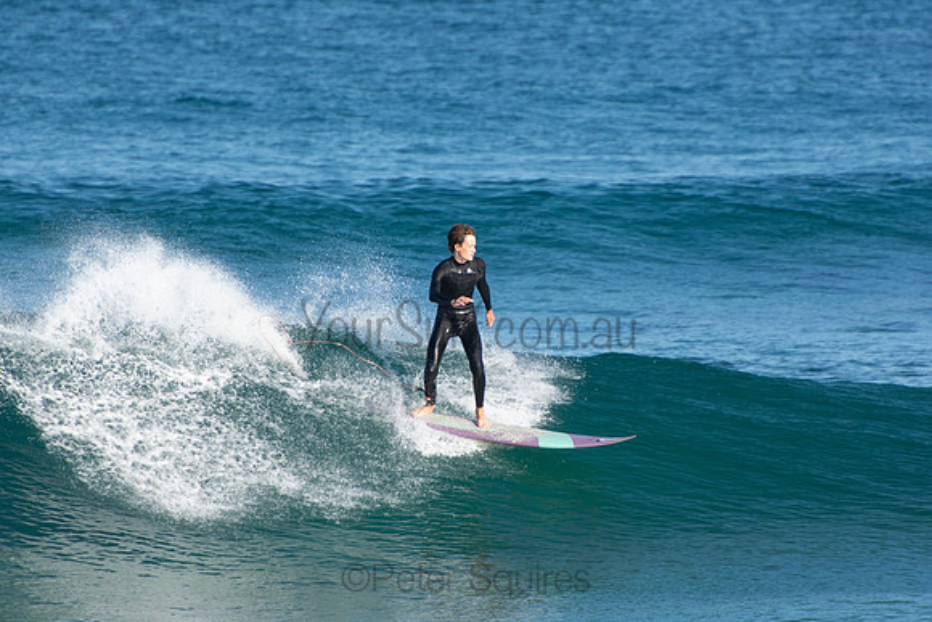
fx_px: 15536
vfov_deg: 2.3
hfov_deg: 3.4
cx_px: 466
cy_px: 311
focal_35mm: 600
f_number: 5.6
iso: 360
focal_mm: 400
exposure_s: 1/1250
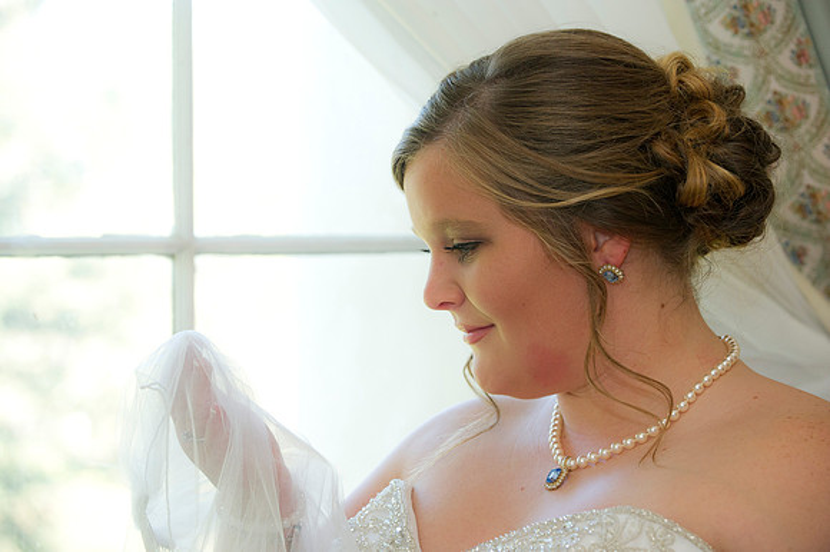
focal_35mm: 105
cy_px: 276
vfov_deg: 13.0
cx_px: 415
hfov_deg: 19.5
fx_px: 2419
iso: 1600
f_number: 4.5
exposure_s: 1/250
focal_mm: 105
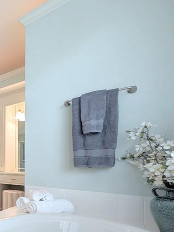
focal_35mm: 24
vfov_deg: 68.3
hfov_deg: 38.1
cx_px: -45
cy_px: 165
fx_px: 161
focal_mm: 2.02
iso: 61
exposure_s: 1/139
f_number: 1.7
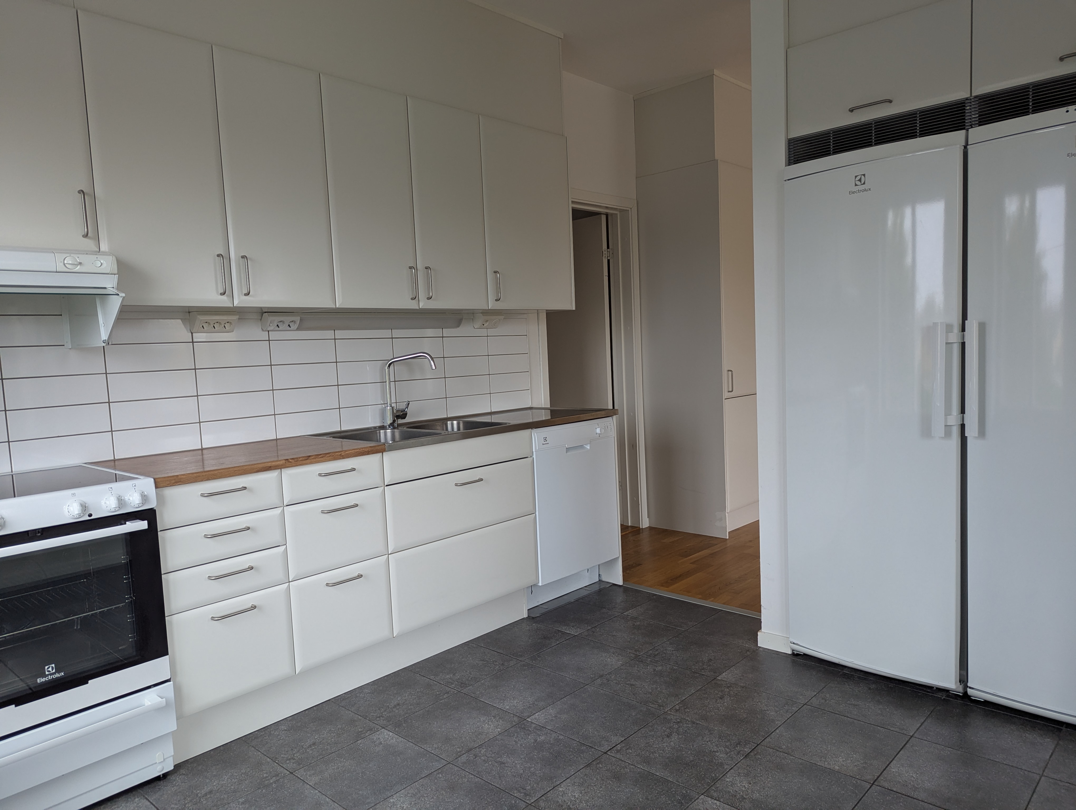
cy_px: 405
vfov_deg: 56.9
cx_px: 538
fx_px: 747
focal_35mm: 24
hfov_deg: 71.5
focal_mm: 6.81
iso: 130
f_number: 1.85
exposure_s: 1/38
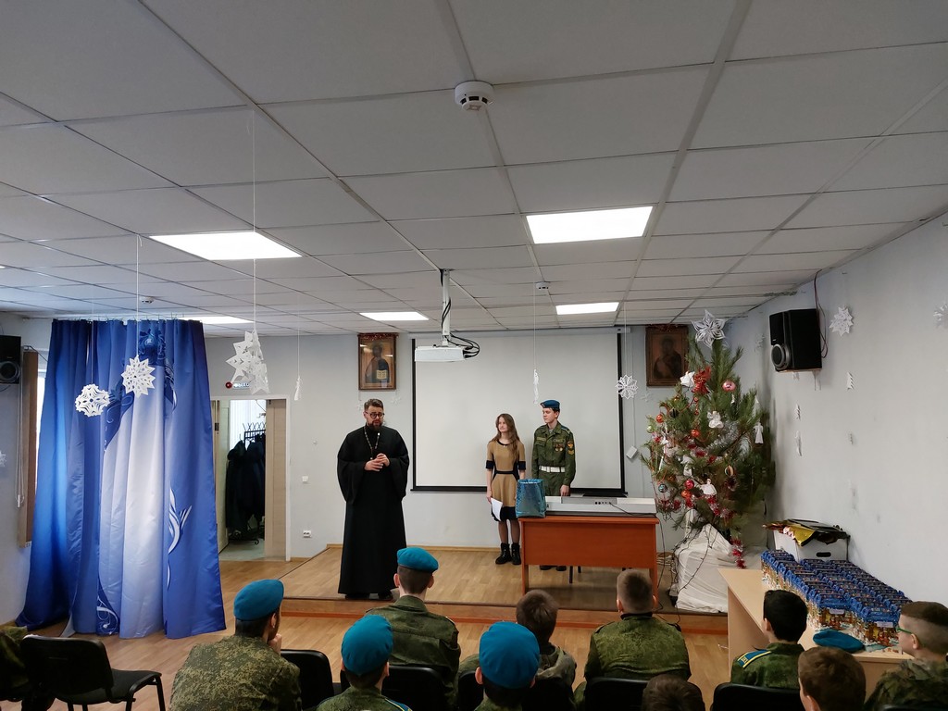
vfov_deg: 56.8
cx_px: 474
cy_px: 356
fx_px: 657
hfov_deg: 71.6
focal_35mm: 24
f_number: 1.8
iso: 250
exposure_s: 1/100
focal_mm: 5.23
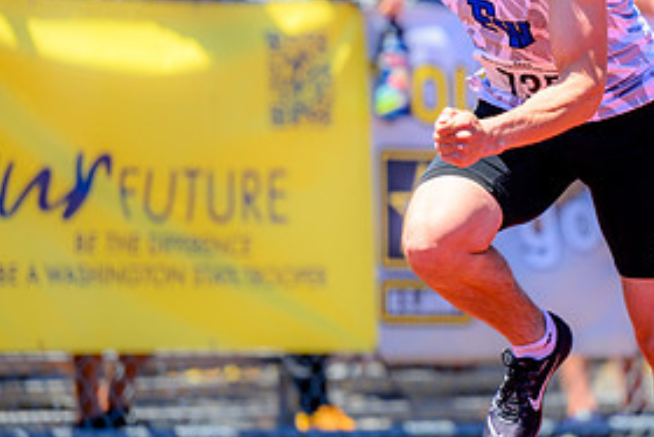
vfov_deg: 3.2
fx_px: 7706
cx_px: 569
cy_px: 115
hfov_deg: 4.9
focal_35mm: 424
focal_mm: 185
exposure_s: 1/2500
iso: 220
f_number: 2.8
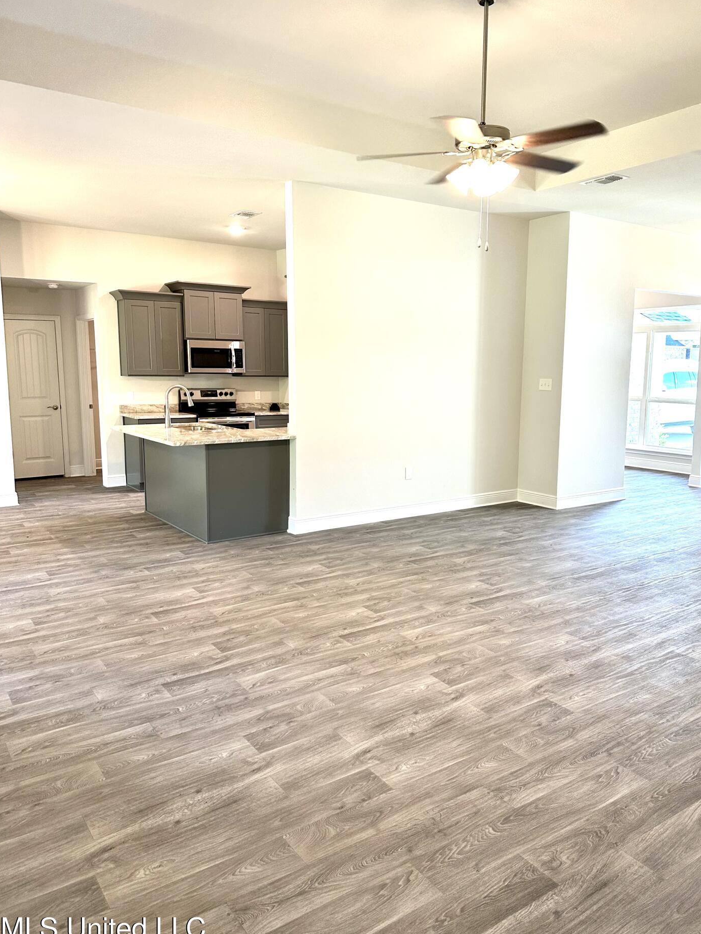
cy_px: 469
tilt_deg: -6.7
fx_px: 702
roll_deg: -0.2
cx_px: 377
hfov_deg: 53.0
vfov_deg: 67.3
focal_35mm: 26
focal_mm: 6.86
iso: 125
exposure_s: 1/60
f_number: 1.78
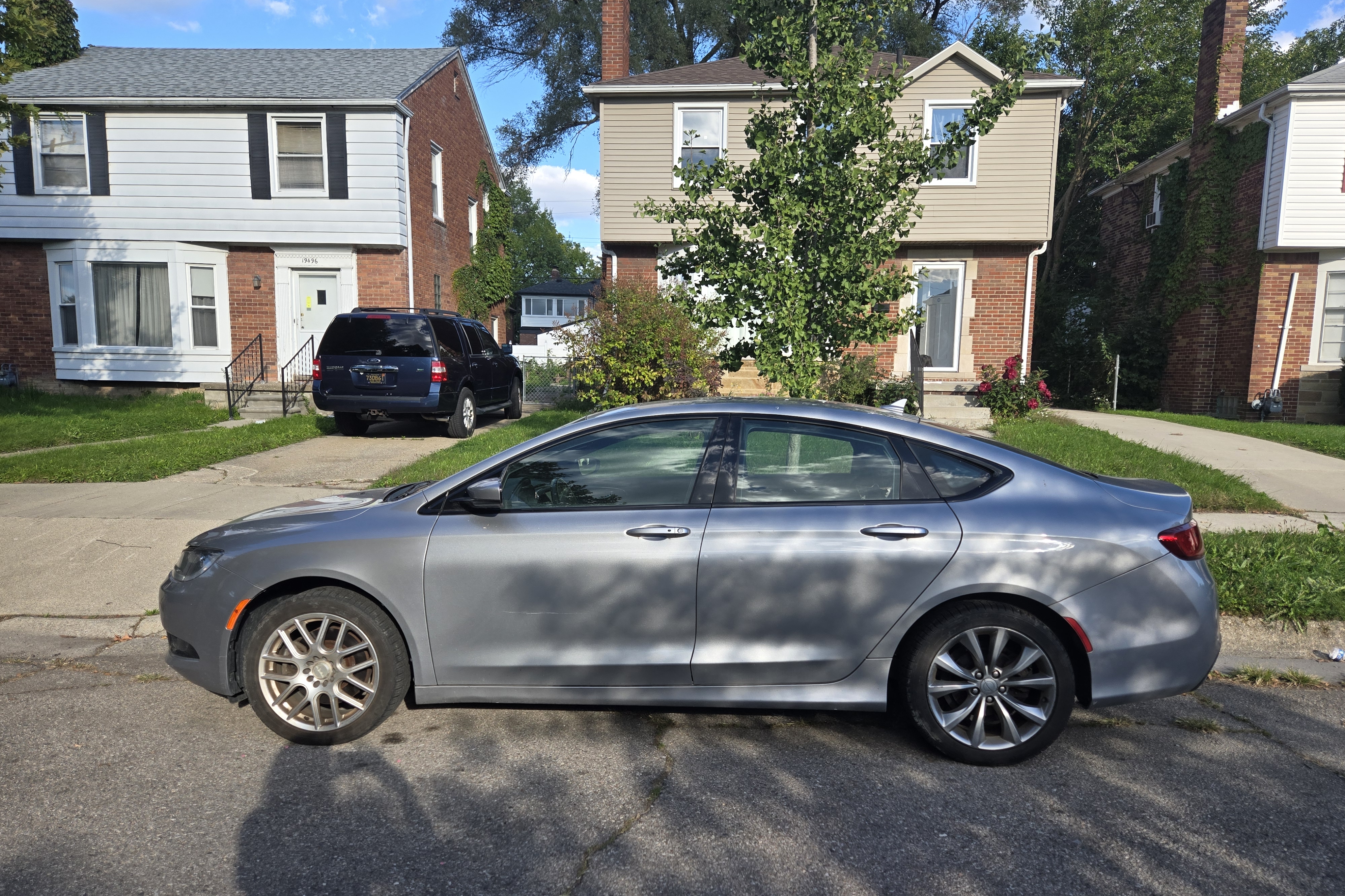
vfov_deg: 53.0
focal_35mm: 24
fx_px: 897
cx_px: 674
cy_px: 498
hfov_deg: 73.7
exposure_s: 1/2071
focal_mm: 5.4
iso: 80
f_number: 1.8
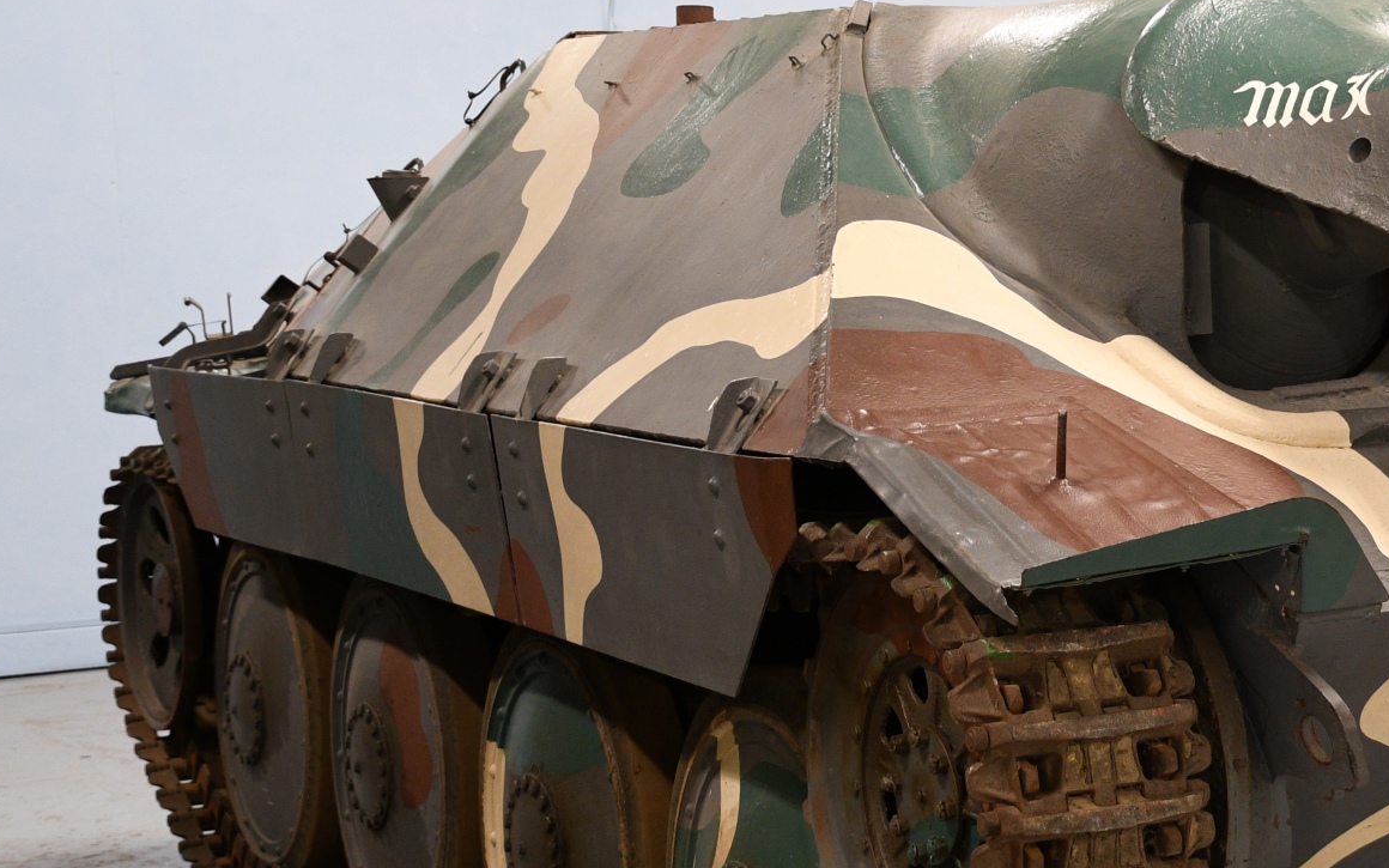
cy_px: 447
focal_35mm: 78
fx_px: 2953
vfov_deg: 16.7
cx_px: 1364
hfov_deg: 25.3
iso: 640
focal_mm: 25
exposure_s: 1/30
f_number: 3
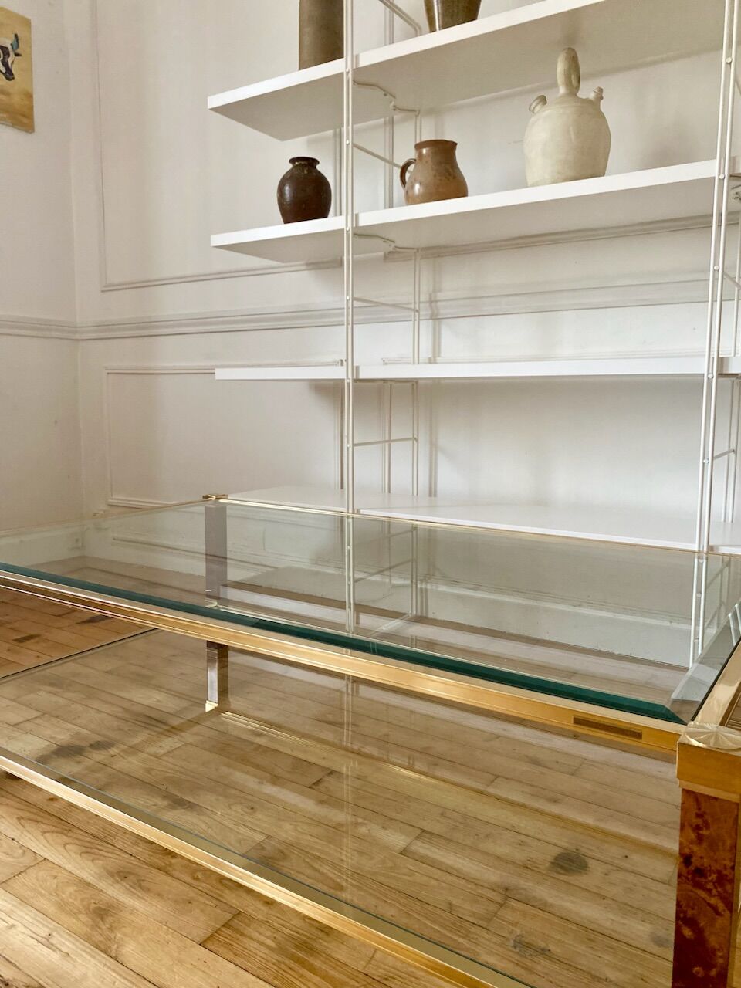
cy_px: 494
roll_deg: +1.2
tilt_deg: -5.6
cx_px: 370
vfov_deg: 67.3
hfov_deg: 53.1
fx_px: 742
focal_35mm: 26
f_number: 1.8
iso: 400
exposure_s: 1/60
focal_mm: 4.25
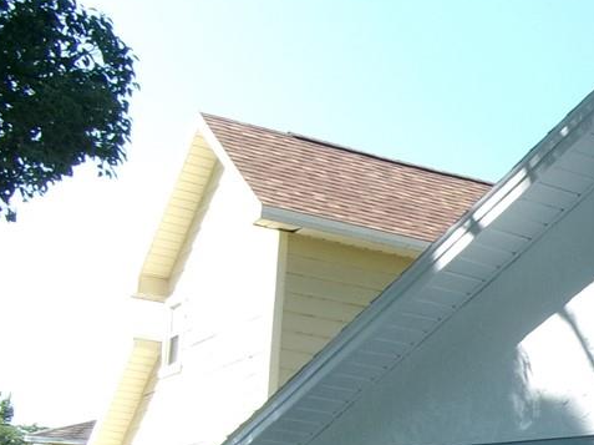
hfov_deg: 18.0
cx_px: 960
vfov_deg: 14.9
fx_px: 1612
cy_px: 591
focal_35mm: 94
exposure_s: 1/42
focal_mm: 5.1
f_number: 10.8
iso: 100
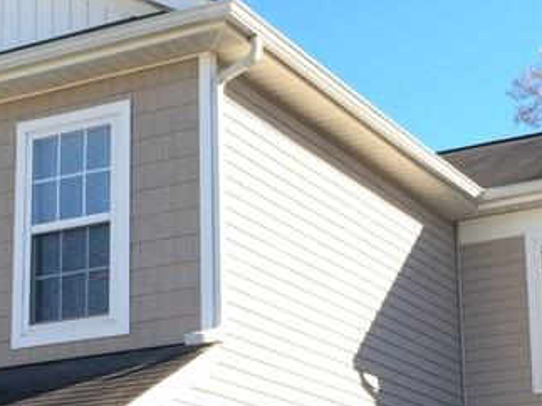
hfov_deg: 21.3
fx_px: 1440
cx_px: 250
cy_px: 361
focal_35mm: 92
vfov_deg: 15.9
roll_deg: +1.2
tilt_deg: +11.0
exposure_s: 1/604
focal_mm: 4.15
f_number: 2.2
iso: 32
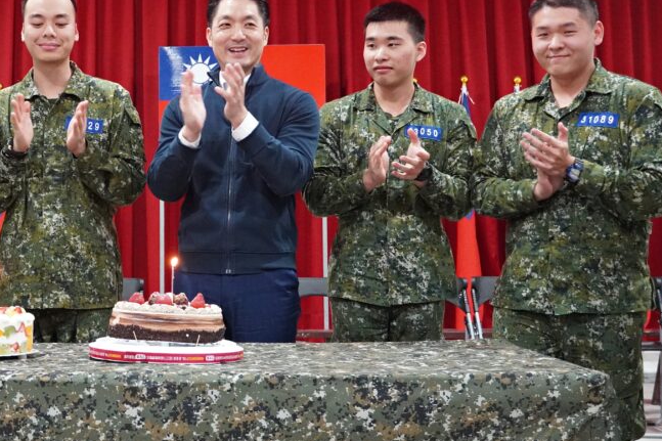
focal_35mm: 57
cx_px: 178
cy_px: 150
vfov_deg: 23.7
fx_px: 1048
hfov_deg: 34.4
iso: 4000
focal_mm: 24
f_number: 4.5
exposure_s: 1/160
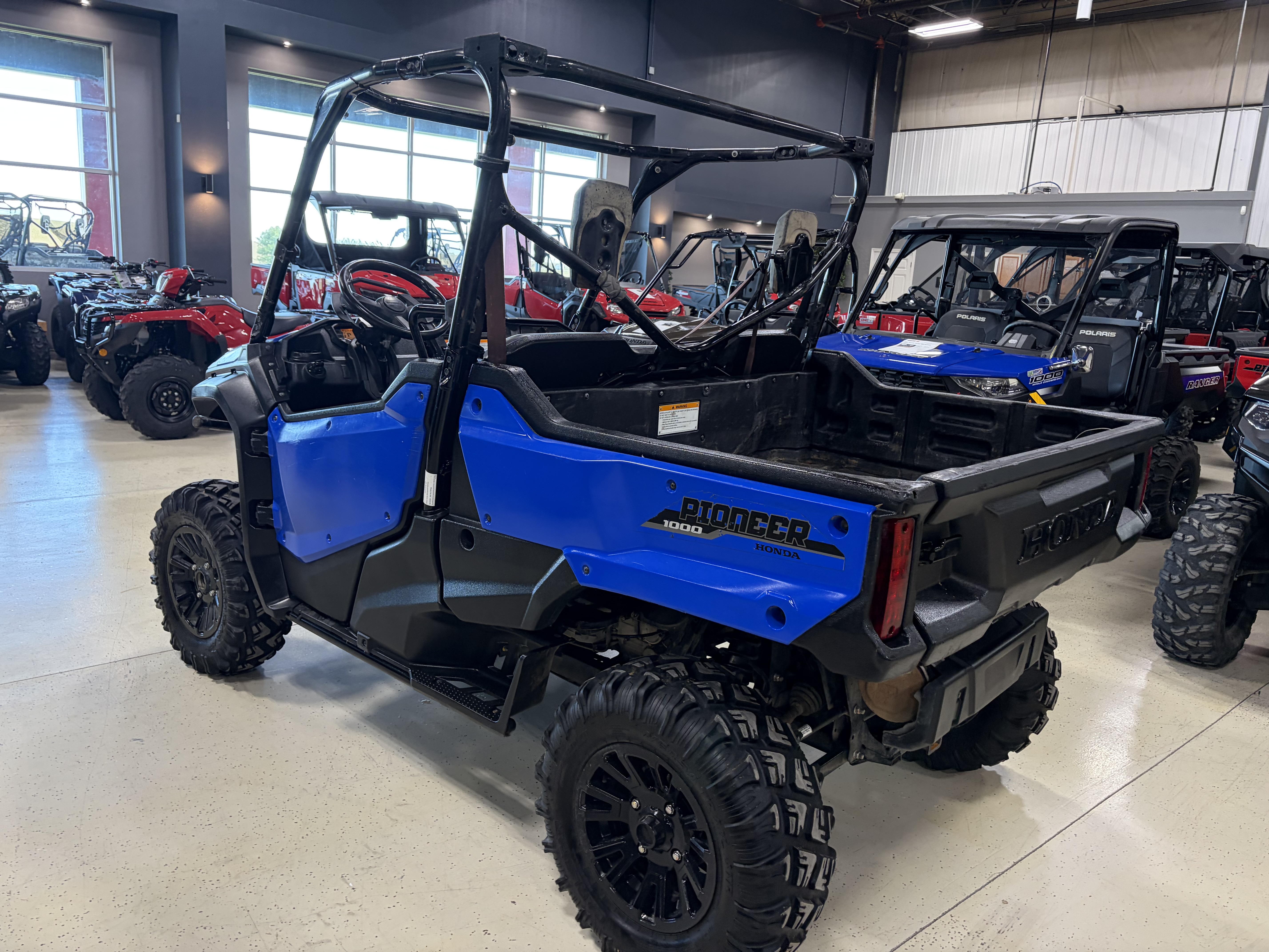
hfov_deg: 67.3
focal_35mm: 26
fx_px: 953
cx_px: 634
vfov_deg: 53.1
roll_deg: -3.2
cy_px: 476
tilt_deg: -9.1
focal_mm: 5.96
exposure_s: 1/60
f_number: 1.6
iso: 160
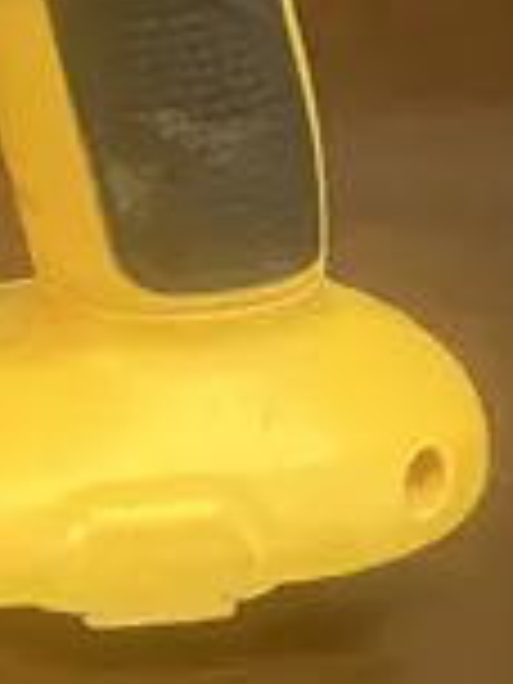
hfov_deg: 6.9
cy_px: 540
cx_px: -1156
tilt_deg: -29.6
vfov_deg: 10.4
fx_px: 3735
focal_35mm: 189
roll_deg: -4.0
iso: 250
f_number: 1.8
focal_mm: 3.99
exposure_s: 1/33
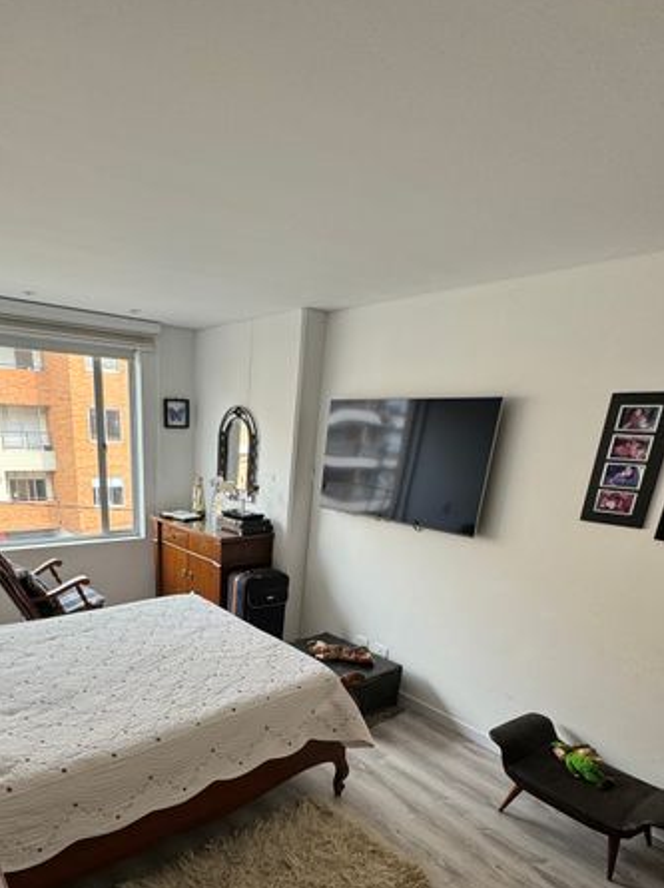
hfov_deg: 62.3
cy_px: 640
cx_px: 241
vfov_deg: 74.7
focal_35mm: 21
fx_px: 538
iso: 50
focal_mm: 2.22
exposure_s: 1/99
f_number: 2.2
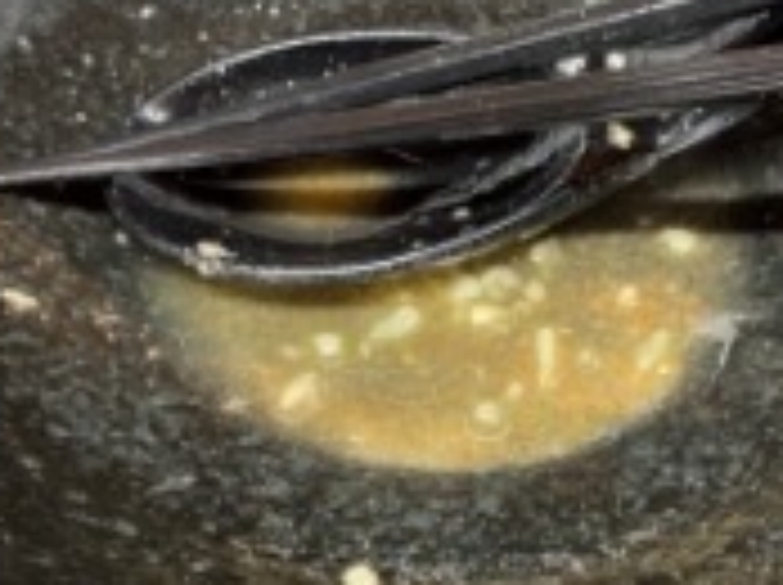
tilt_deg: -54.5
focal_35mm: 67
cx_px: 508
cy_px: 261
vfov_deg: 21.9
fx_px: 1513
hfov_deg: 28.9
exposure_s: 1/30
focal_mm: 4.25
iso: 640
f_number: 1.8
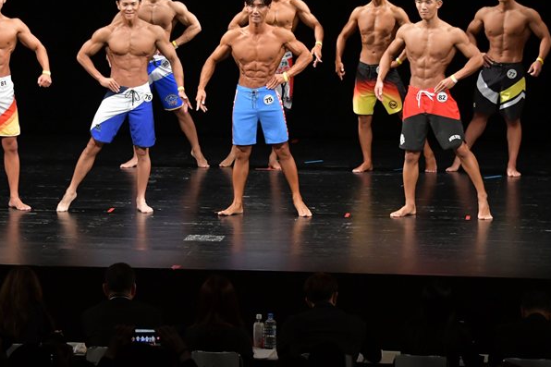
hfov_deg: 10.5
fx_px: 2984
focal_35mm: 195
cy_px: 132
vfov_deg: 7.0
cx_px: 238
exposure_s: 1/400
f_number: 5.6
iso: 3200
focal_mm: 100
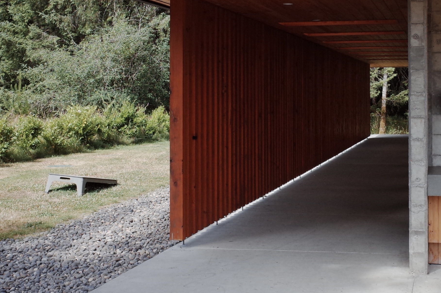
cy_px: 79
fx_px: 673
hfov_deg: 35.9
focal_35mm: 55
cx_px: 299
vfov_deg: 24.3
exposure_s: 1/640
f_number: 5.6
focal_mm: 18.3
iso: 320
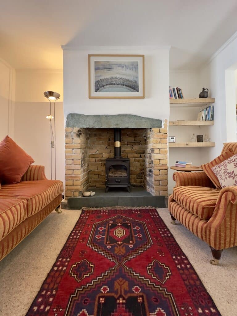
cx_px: 118
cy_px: 158
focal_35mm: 14
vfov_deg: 102.1
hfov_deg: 85.7
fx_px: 128
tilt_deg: -3.2
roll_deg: +1.1
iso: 250
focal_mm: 2.22
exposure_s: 1/100
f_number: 2.2
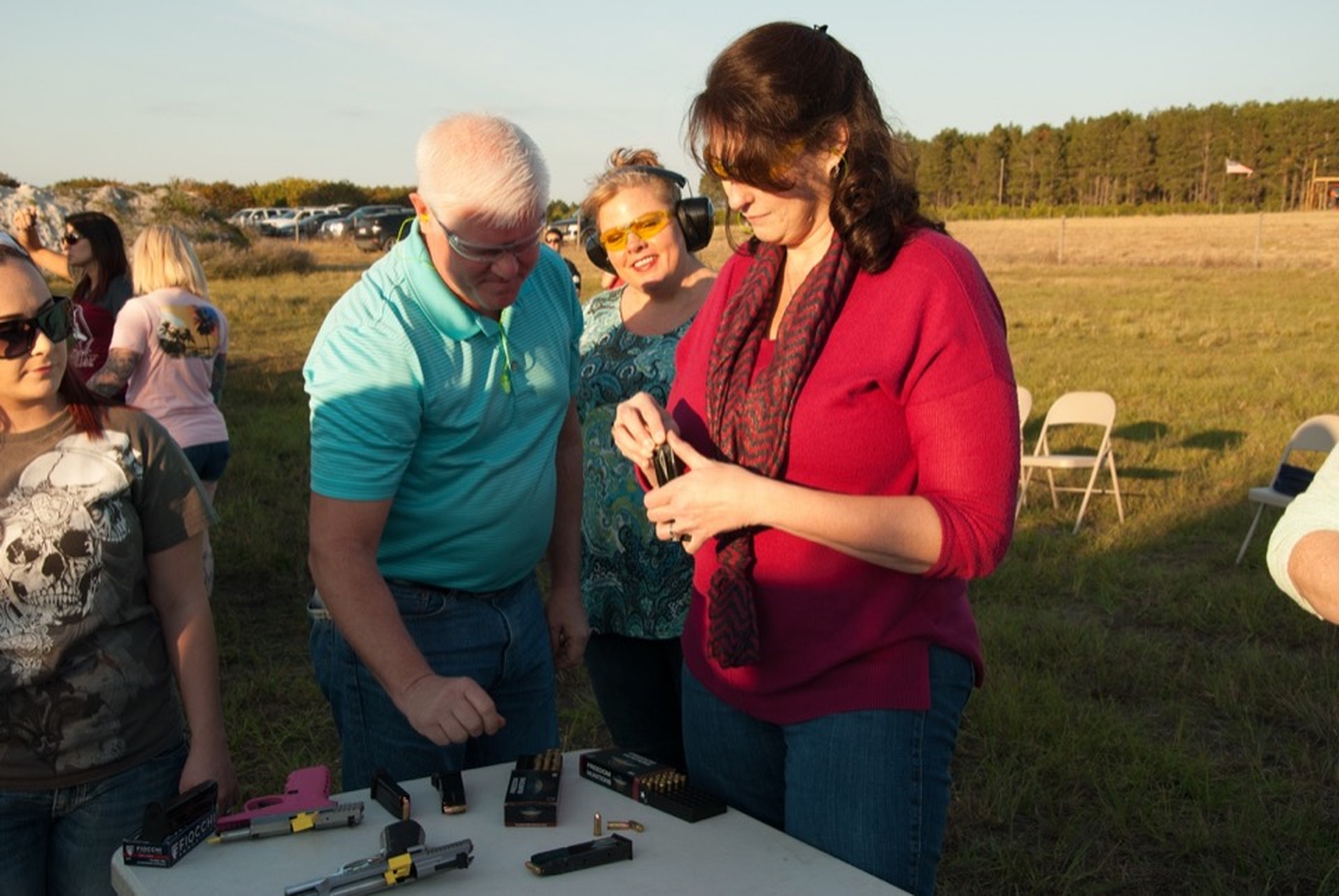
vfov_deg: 32.0
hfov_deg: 46.4
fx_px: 1564
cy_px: 448
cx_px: 670
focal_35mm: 42
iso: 200
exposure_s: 1/200
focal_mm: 28
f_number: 6.3
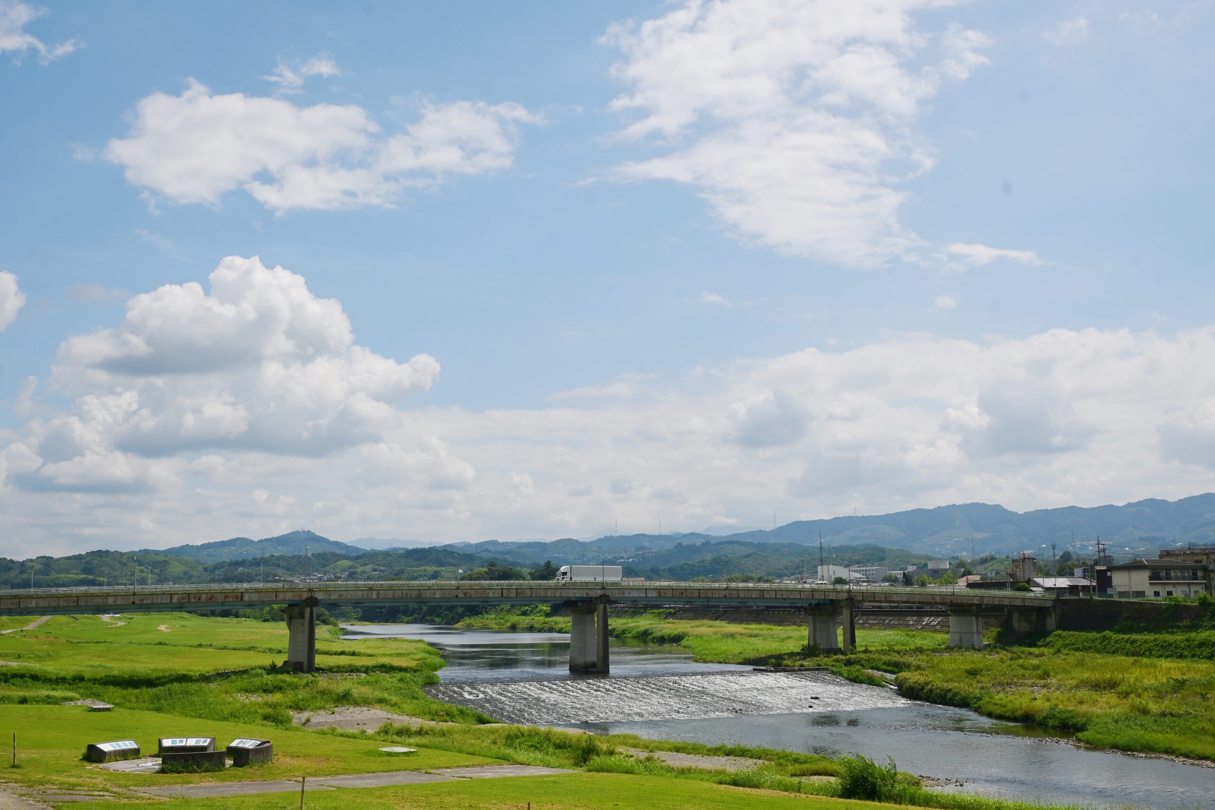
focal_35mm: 37
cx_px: 608
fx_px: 1240
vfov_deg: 36.2
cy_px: 405
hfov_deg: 52.2
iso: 100
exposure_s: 1/400
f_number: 11
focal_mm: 24.5
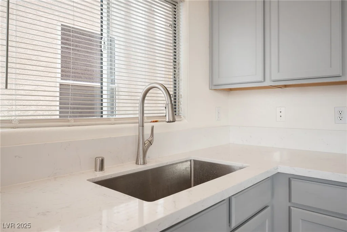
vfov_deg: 48.9
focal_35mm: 26
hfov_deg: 68.6
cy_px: 116
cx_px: 174
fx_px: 254
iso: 100
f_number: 9
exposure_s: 1/3
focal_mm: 26.4
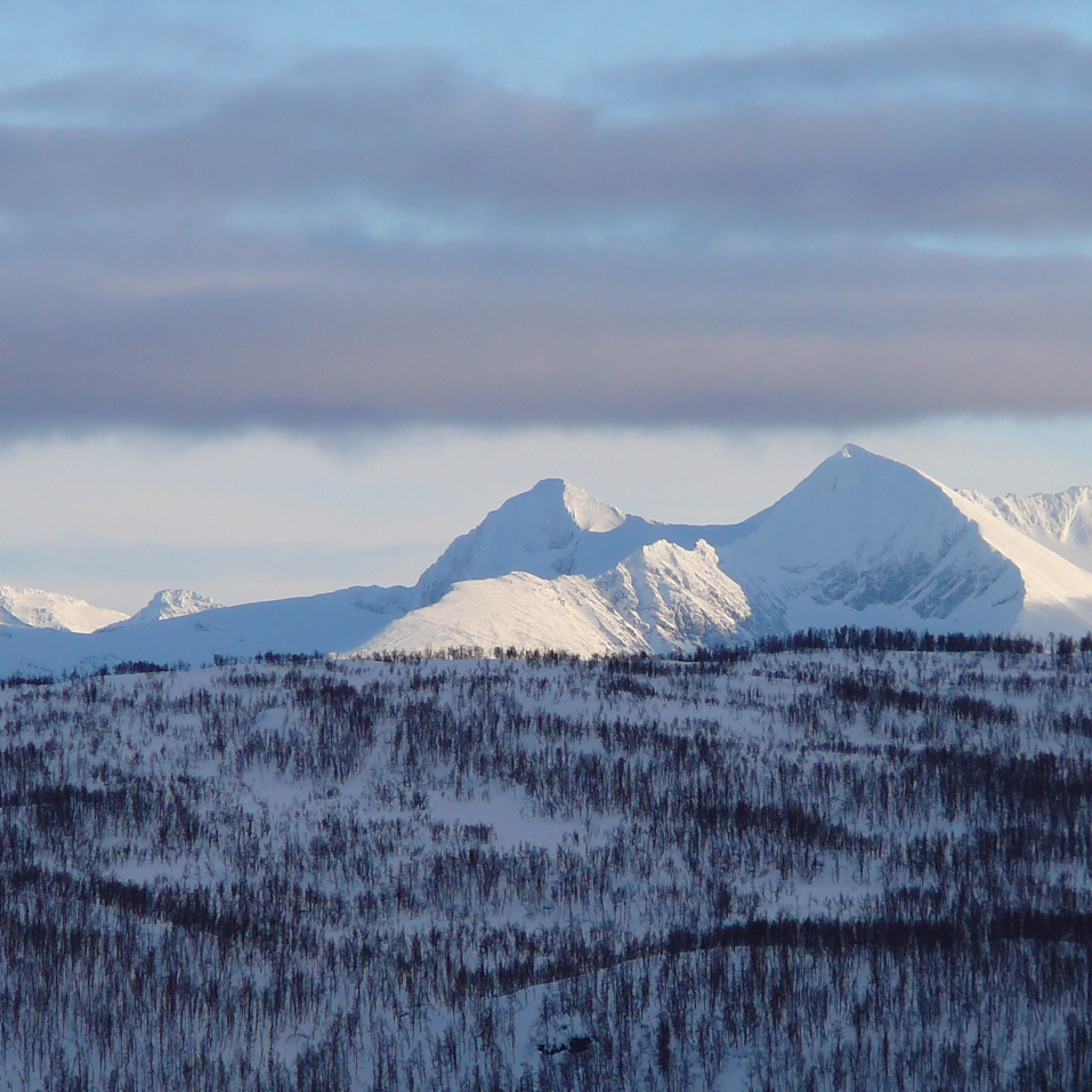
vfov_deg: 5.2
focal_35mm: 338
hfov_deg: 5.2
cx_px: 521
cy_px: 547
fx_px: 12063
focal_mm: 34.1
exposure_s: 1/500
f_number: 4.1
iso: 80
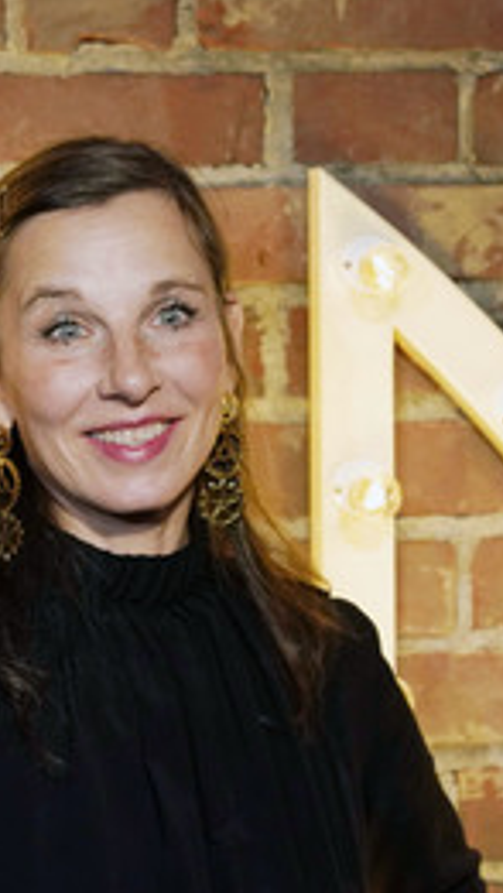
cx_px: -245
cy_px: 510
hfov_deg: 5.2
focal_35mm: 230
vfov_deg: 9.4
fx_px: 5448
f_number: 5
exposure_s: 1/100
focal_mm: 127
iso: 2000
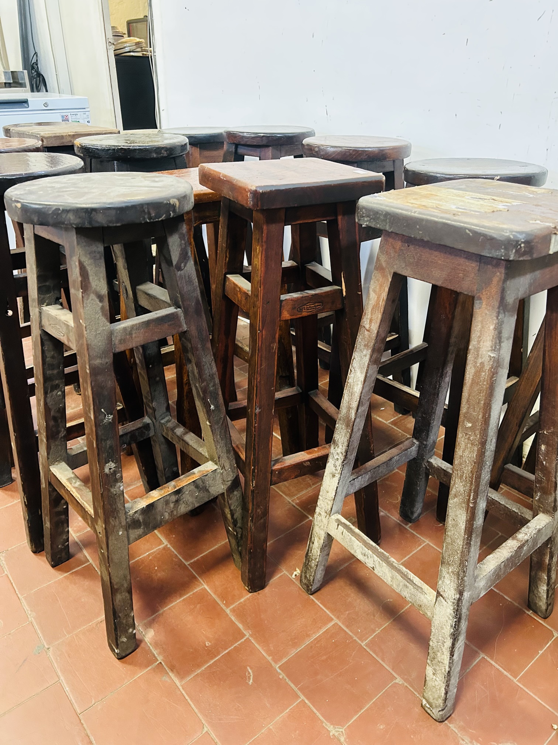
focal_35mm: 26
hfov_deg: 53.1
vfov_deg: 67.3
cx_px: 279
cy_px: 372
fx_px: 559
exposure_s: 1/50
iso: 500
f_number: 1.5
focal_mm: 5.7
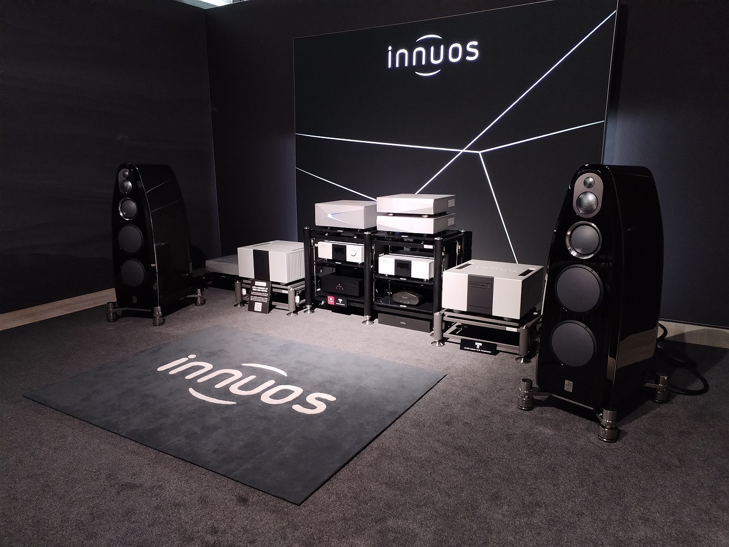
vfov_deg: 48.2
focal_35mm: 29
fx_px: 611
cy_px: 274
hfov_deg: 61.7
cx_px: 364
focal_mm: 4.75
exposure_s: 1/25
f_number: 1.8
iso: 595
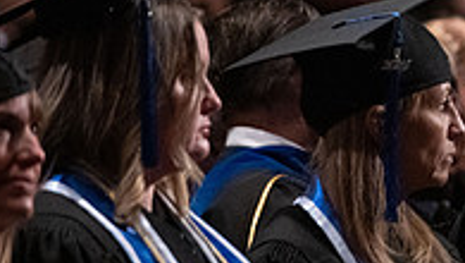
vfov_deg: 2.0
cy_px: 14
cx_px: 661
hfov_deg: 3.5
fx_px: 7687
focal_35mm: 623
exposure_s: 1/200
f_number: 2.8
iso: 6400
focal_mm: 200
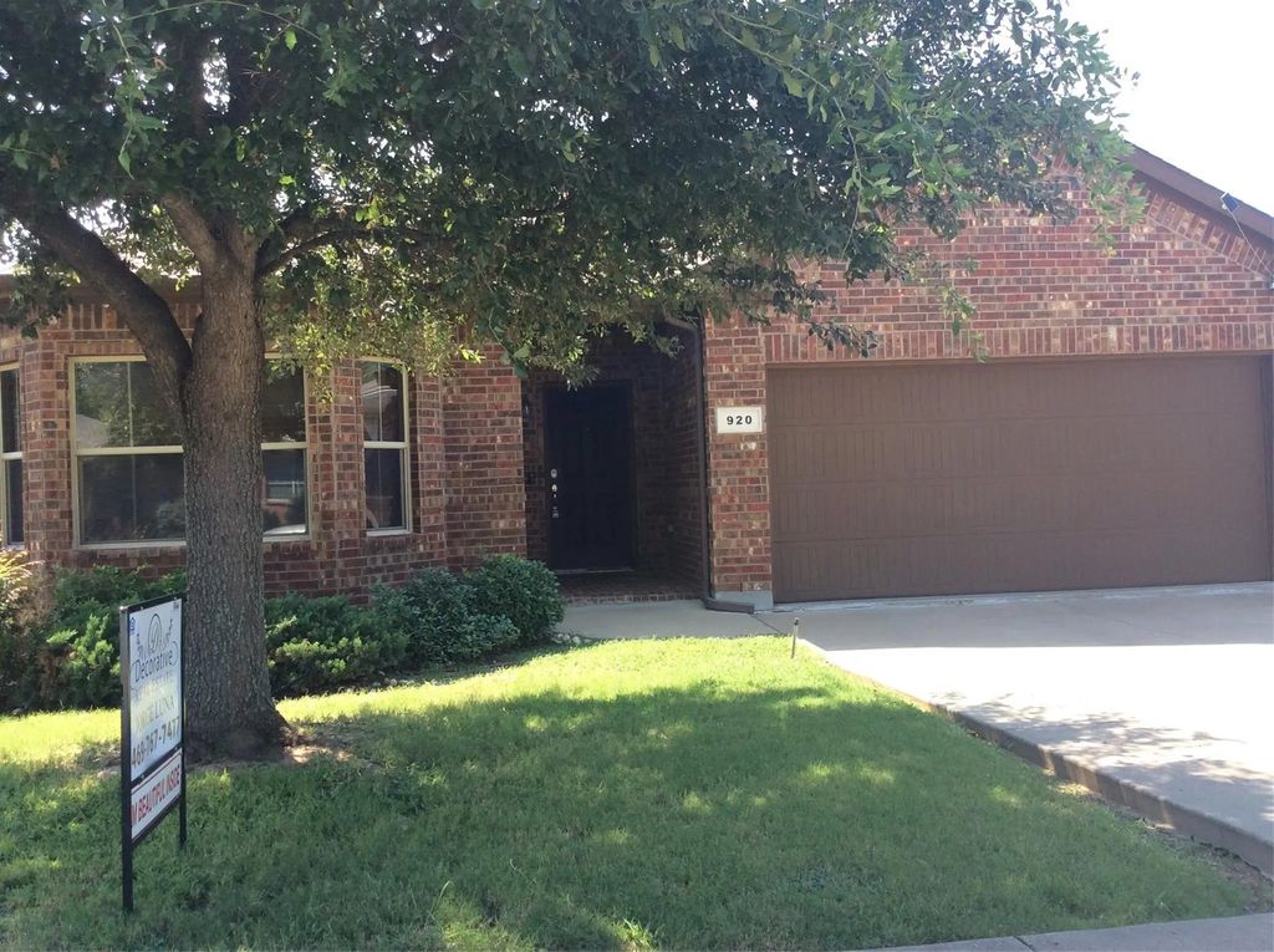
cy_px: 476
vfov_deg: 44.1
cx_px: 637
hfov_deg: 56.9
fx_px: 1176
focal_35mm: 32
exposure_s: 1/282
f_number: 2.4
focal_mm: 3.3
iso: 32
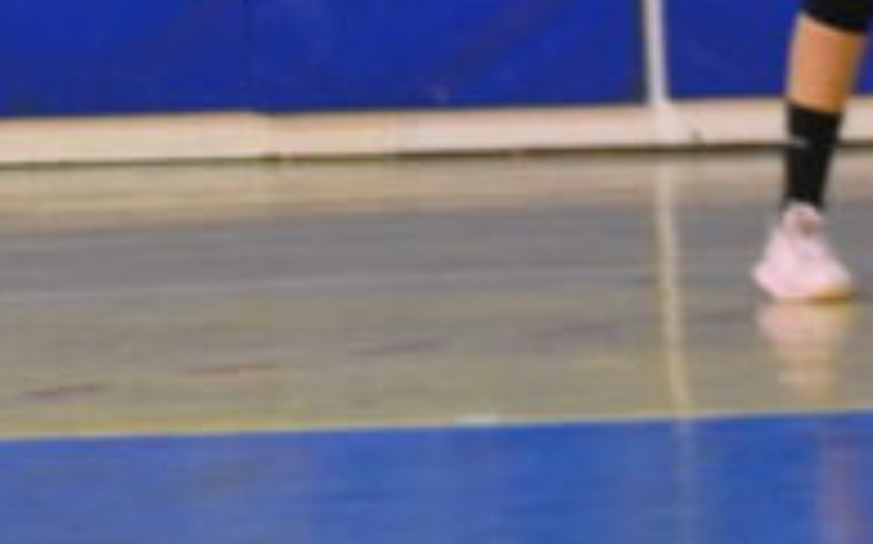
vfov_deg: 2.9
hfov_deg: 4.6
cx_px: 166
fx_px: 10820
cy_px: -175
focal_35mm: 455
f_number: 4.2
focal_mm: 75
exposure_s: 1/250
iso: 3200
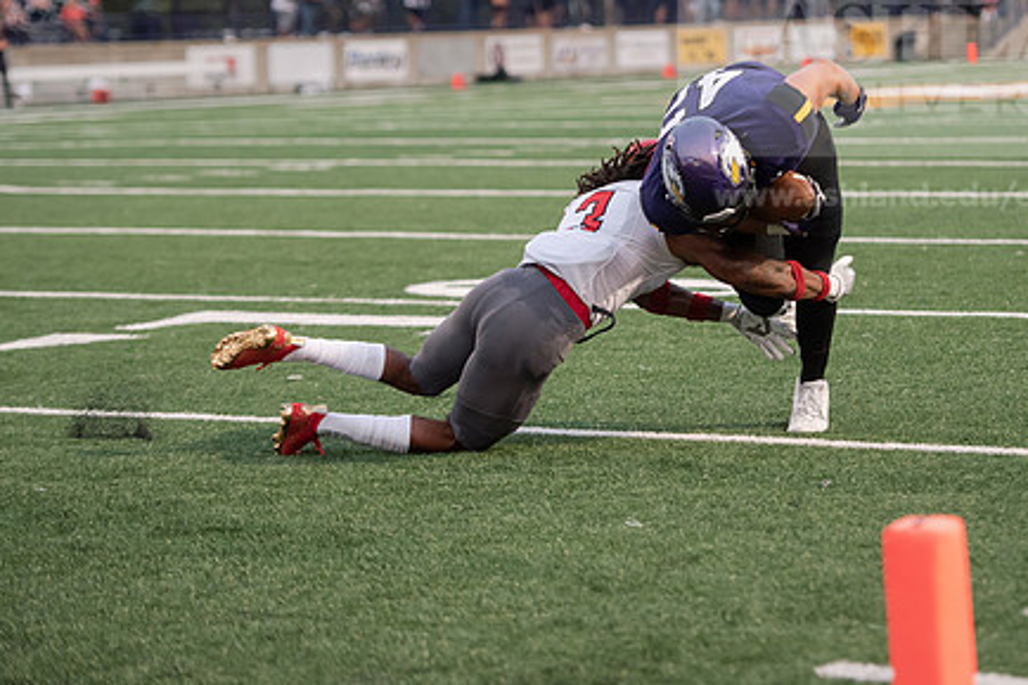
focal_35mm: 155
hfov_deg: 13.2
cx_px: 606
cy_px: 245
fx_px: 4424
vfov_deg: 8.8
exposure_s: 1/800
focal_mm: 116
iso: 2000
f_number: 2.8
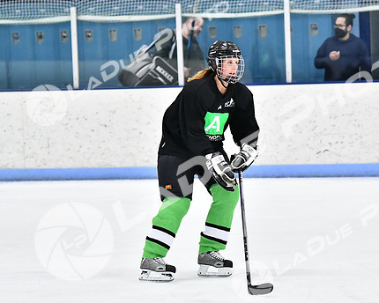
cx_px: 230
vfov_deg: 6.8
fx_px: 2557
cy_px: 151
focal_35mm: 228
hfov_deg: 8.5
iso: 6400
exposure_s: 1/1250
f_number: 2.8
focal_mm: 120
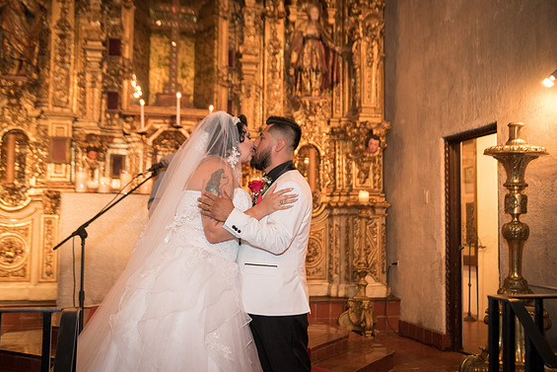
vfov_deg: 34.2
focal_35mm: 39
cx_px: 272
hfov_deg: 49.5
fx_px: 604
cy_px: 186
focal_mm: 38
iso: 4000
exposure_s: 1/80
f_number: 2.8
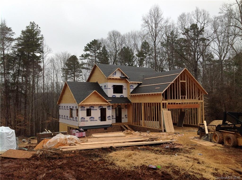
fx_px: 244
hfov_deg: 52.7
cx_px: 121
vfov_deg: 40.6
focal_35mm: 35
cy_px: 90
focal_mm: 4.28
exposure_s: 1/360
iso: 50
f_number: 2.4
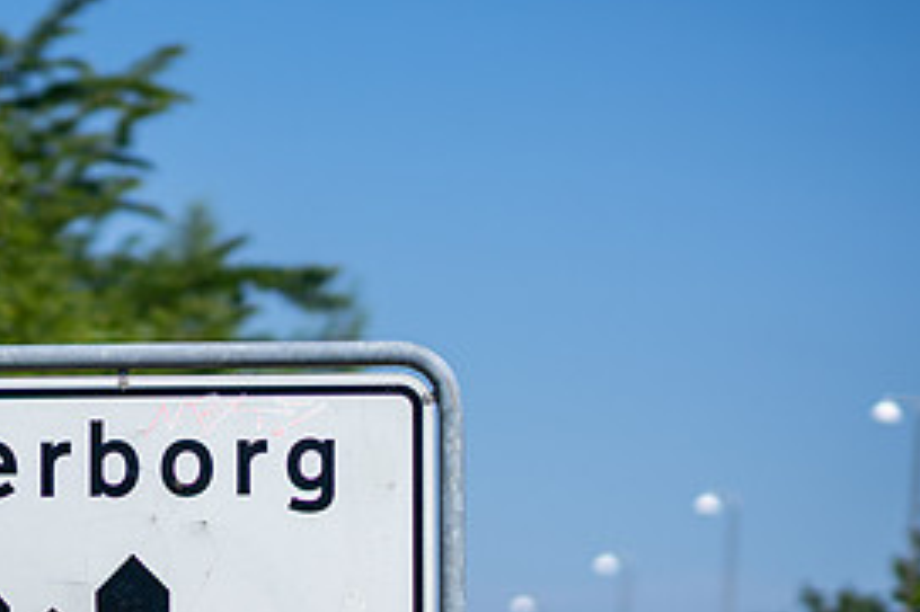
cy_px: 428
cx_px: 79
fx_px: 5261
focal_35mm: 206
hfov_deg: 9.9
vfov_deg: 6.7
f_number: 1.4
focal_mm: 85
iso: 50
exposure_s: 1/6400
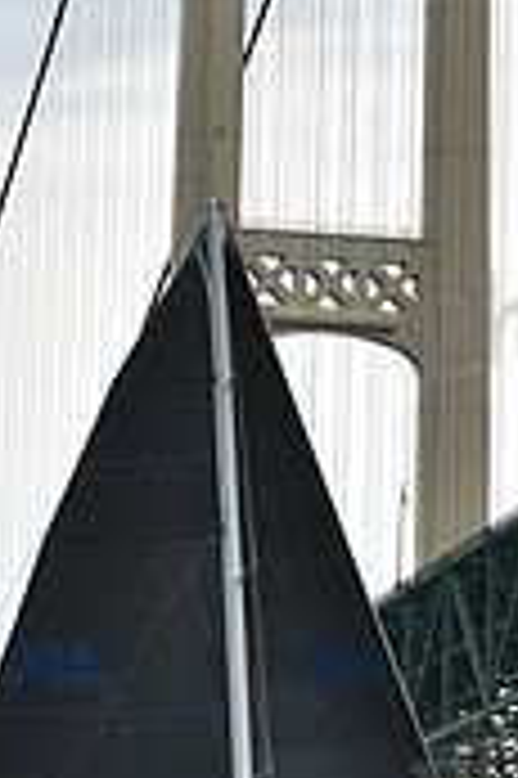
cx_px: 178
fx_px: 5082
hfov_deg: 5.8
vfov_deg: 8.8
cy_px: 567
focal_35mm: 235
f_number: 5
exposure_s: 1/800
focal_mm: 70
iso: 250
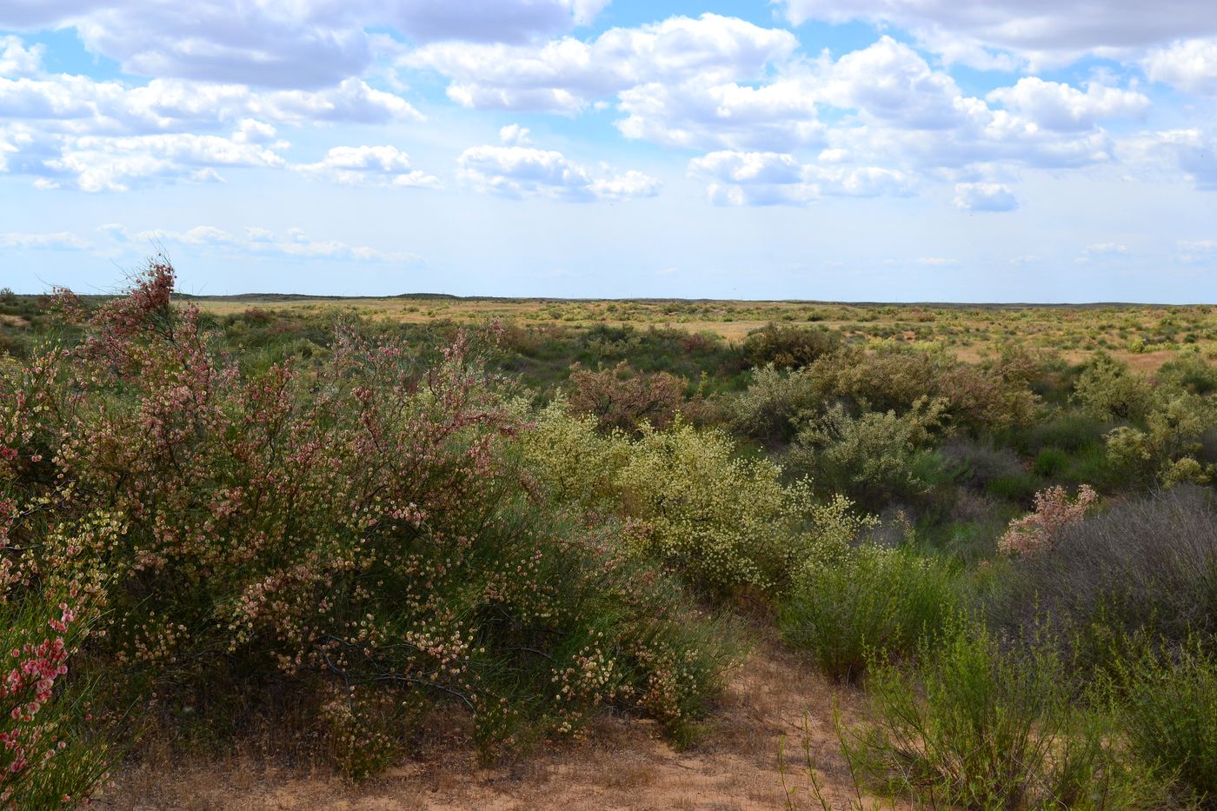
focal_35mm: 42
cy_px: 406
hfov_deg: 46.4
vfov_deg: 31.9
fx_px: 1420
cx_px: 608
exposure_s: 1/400
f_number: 11
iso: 400
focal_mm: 28
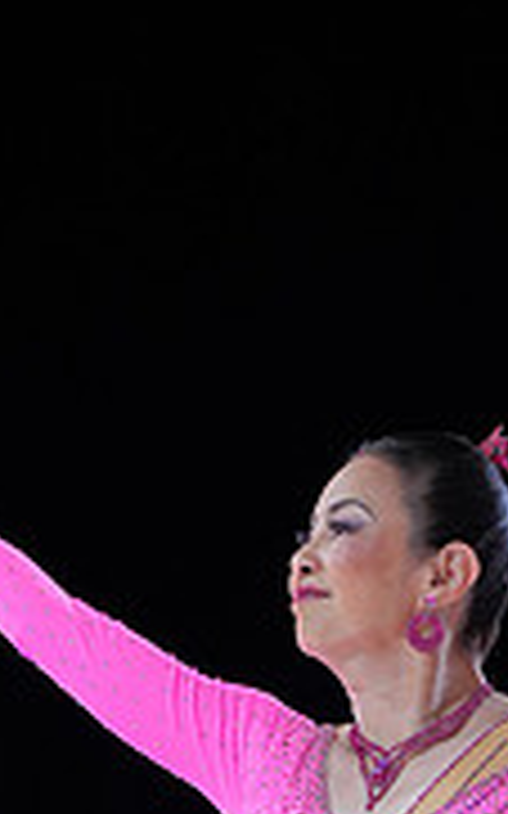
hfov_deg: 2.3
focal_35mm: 580
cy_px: 1106
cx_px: 443
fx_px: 12858
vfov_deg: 3.6
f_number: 4
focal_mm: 178
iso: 800
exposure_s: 1/400
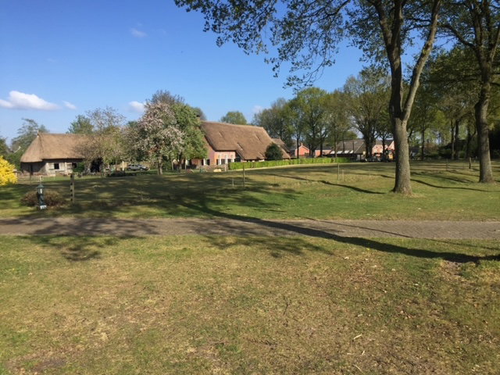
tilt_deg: -5.3
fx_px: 419
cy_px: 188
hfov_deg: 61.7
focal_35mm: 29
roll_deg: +1.7
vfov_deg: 48.2
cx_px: 250
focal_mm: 4.15
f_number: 2.2
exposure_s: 1/1799
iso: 32
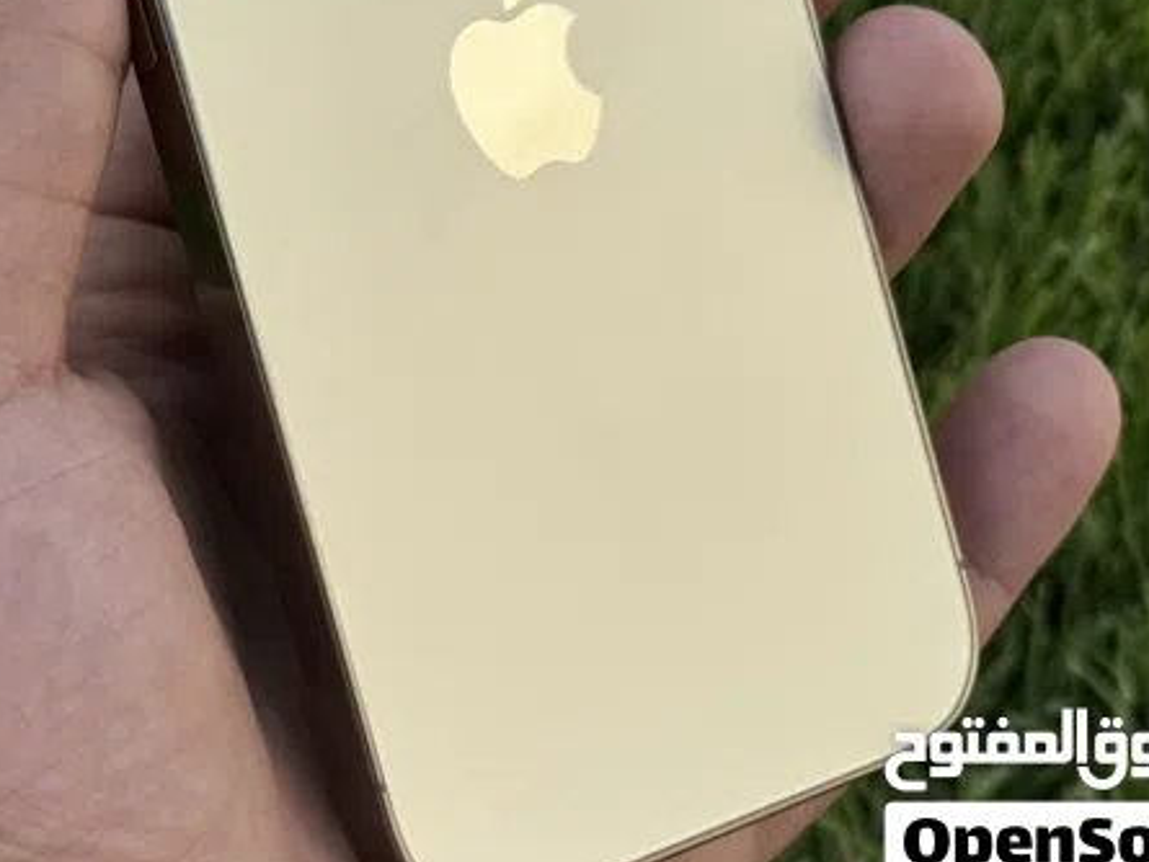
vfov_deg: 21.3
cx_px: 496
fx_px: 2291
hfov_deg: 28.1
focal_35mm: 69
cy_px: 336
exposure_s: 1/2611
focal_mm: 6.76
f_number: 1.78
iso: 64
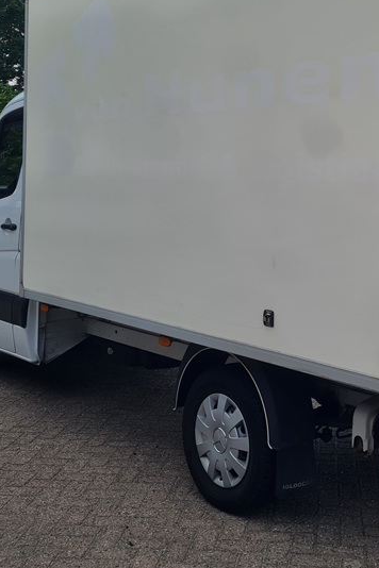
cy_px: 186
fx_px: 805
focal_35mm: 51
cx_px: 329
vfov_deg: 38.4
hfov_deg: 25.8
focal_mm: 5.4
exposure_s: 1/3624
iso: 50
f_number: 1.8
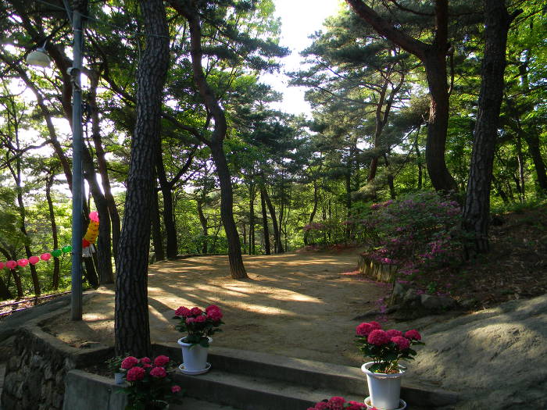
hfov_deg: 63.4
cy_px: 205
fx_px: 442
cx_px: 274
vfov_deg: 49.7
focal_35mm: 28
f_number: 3.5
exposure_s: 1/124
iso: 124
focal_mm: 5
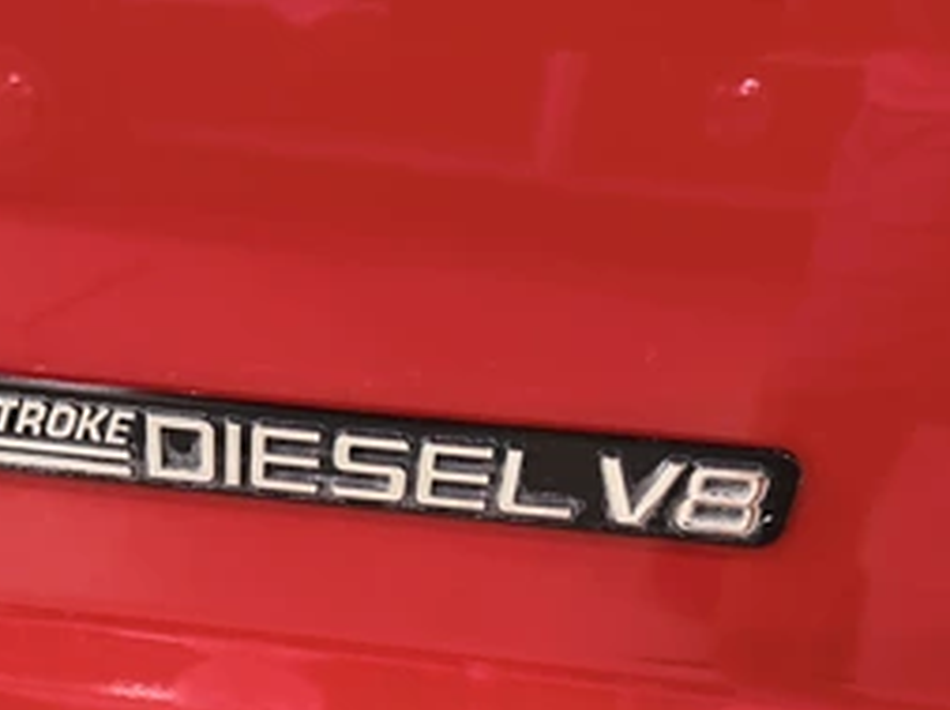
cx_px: 300
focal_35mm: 38
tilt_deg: -29.7
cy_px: 560
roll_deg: -4.6
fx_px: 1041
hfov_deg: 48.0
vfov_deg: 36.5
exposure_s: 1/30
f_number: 1.78
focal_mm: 6.76
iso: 800
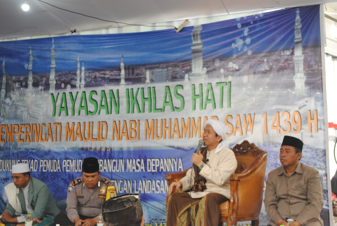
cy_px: 113
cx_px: 168
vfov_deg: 25.8
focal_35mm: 52
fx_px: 492
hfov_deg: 37.8
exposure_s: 1/60
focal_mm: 35
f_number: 5
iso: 400
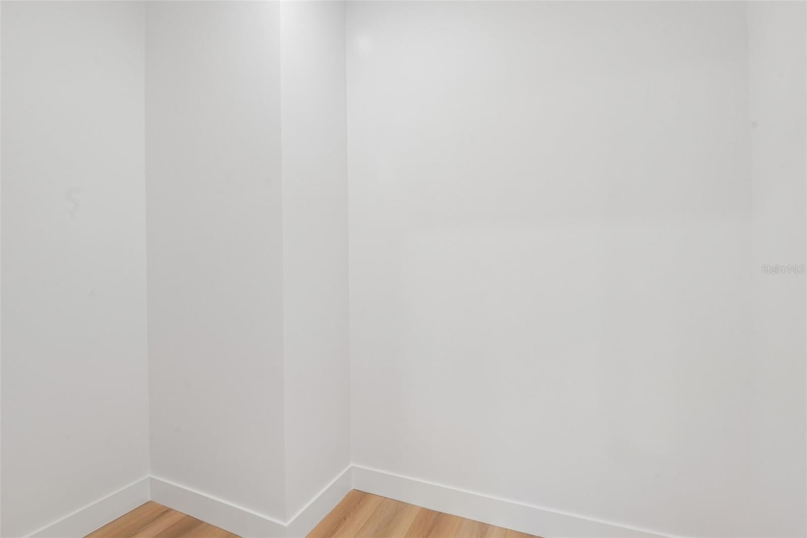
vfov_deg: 73.7
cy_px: 269
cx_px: 404
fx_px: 359
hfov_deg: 96.7
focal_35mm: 16
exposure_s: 1/15
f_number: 8
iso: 400
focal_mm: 16
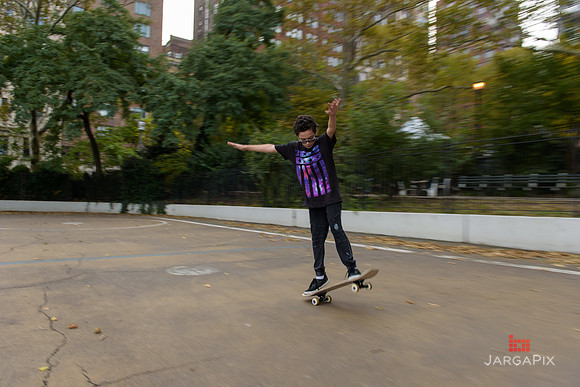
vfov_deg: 46.4
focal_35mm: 28
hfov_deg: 65.5
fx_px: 451
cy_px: 194
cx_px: 290
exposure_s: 1/50
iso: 50
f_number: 4
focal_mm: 28
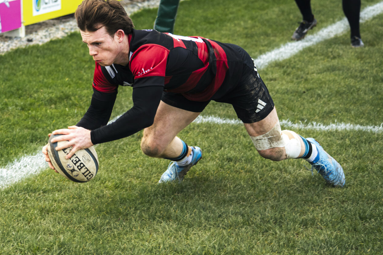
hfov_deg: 12.6
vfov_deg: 8.4
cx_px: 77
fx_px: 1734
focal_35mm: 163
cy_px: 95
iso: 800
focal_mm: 100
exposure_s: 1/1250
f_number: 5
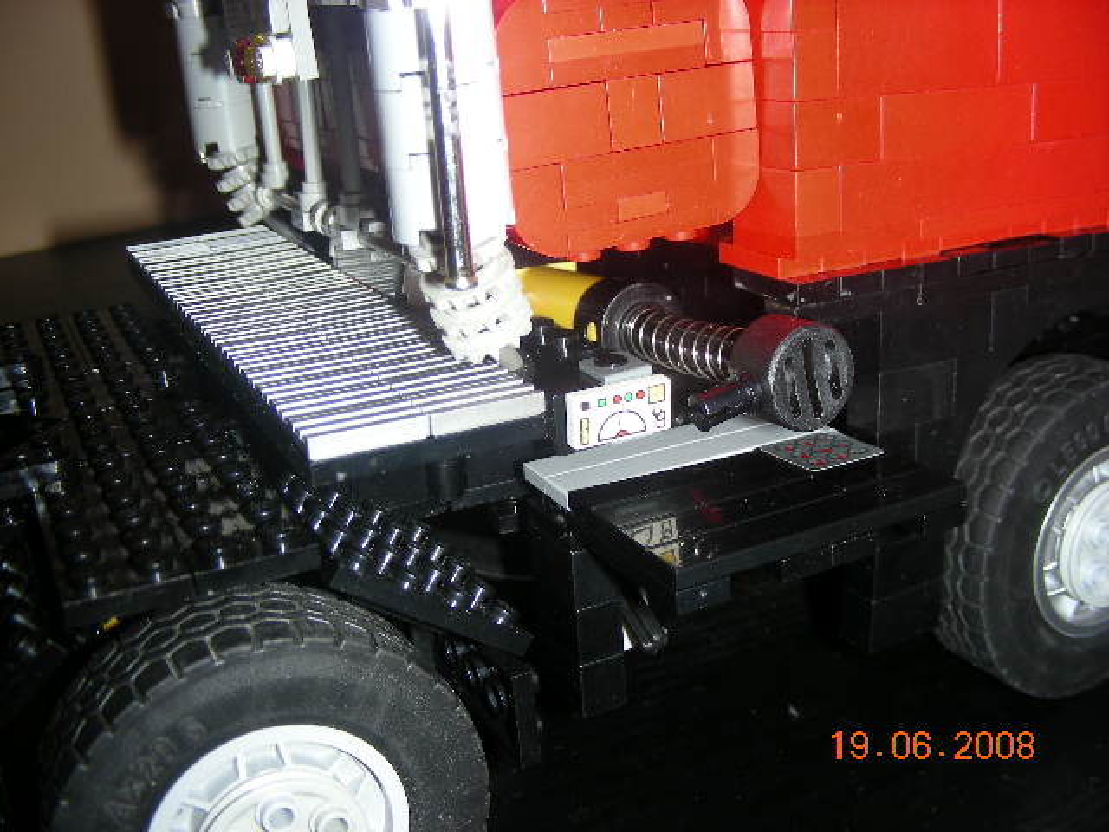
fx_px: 1217
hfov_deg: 49.0
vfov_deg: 37.7
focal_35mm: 38
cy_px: 416
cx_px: 554
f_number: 3.5
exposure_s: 1/60
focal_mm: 6.3
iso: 50
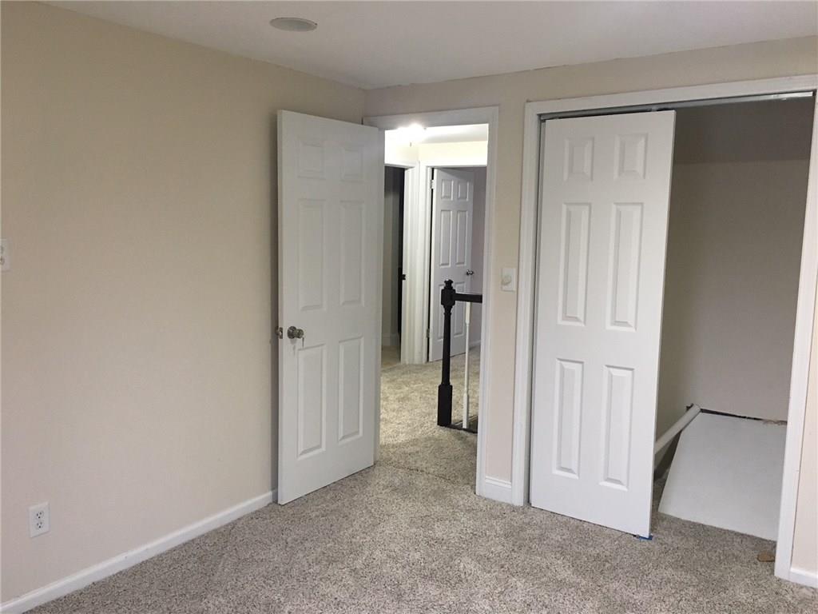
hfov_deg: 61.7
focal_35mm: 29
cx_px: 409
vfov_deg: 48.2
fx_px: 685
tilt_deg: -6.1
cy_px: 307
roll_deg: -1.2
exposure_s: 1/33
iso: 160
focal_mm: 4.15
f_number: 2.2
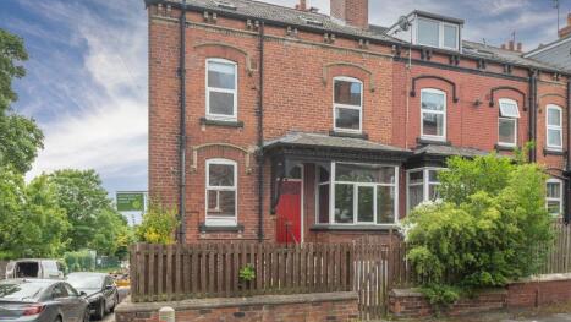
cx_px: 281
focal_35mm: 32
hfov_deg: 61.0
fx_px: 485
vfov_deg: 36.7
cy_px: 173
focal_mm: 30
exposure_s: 1/200
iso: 200
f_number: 8
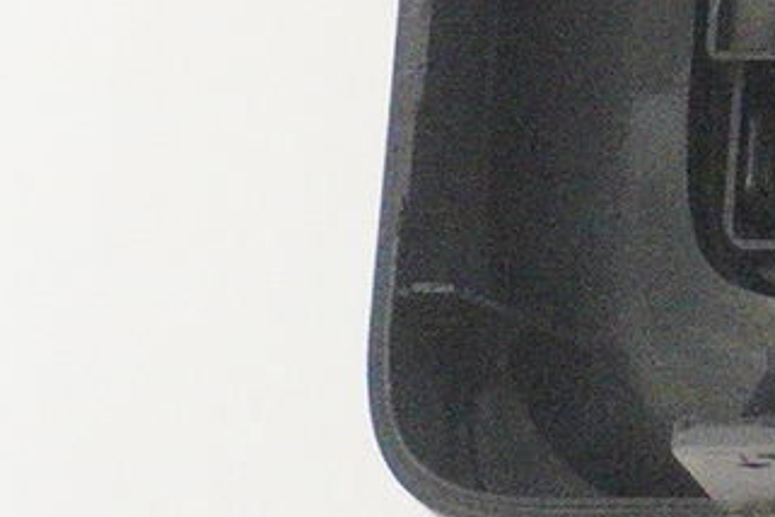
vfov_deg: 3.8
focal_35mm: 362
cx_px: 2743
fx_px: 7790
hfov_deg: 5.2
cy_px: -449
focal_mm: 31
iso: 8000
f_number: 5.6
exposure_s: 1/250
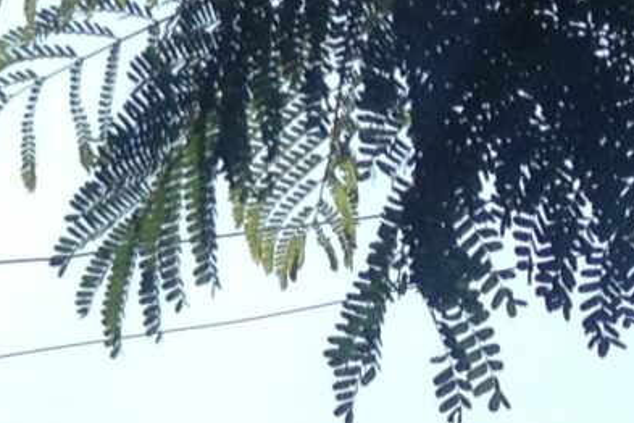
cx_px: -687
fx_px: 4174
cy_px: 434
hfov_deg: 8.2
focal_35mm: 237
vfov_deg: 5.8
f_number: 2.4
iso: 50
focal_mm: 4.28
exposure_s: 1/2304
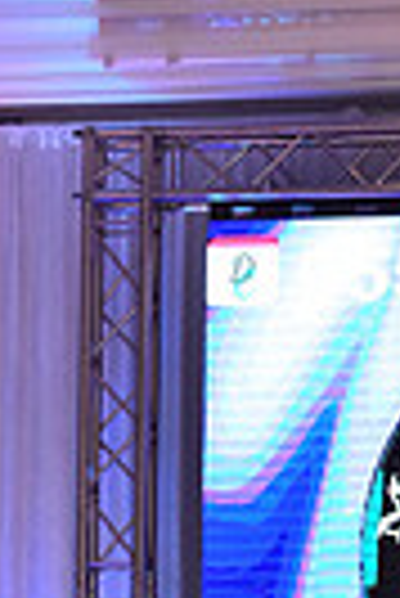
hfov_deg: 5.1
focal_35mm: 271
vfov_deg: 7.3
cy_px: 1214
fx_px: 4505
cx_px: 106
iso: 2500
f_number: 6.3
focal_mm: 62
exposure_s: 1/320
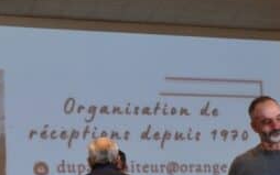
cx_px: 315
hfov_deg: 17.4
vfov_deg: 11.2
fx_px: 882
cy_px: 186
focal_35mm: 116
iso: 800
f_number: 6.3
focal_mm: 25
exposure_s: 1/60
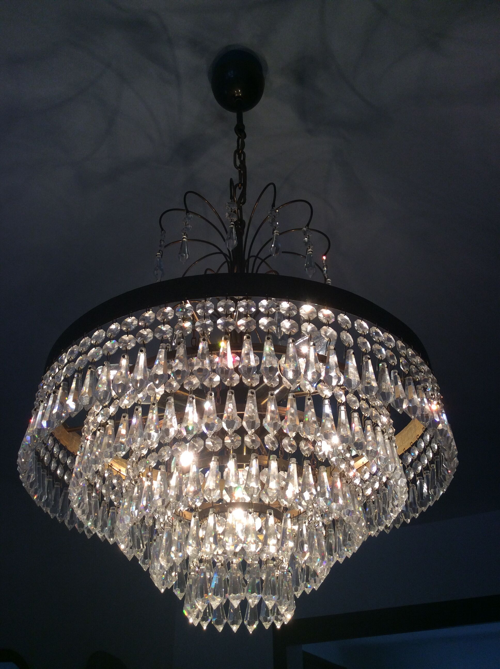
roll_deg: +0.3
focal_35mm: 32
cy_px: 334
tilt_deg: +36.0
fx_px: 618
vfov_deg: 56.9
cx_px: 250
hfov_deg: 44.1
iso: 40
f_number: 2.4
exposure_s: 1/100
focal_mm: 3.3
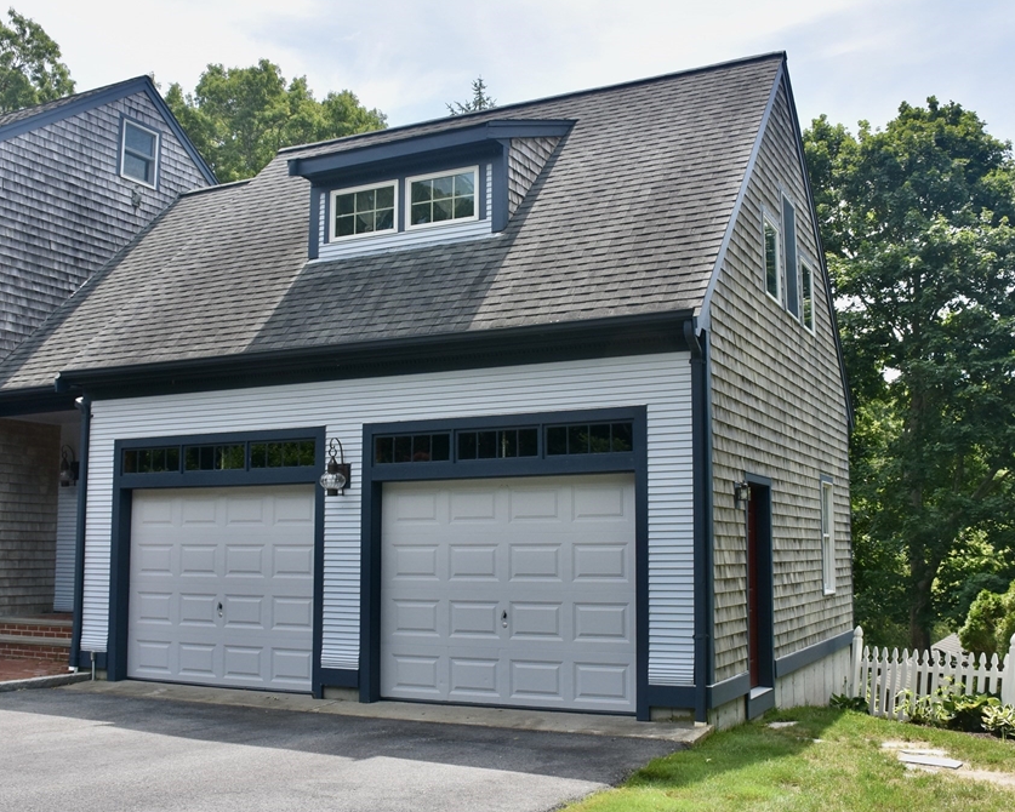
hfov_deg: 56.7
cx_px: 406
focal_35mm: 31
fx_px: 931
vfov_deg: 47.1
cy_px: 401
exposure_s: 1/500
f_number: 8
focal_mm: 18
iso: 360
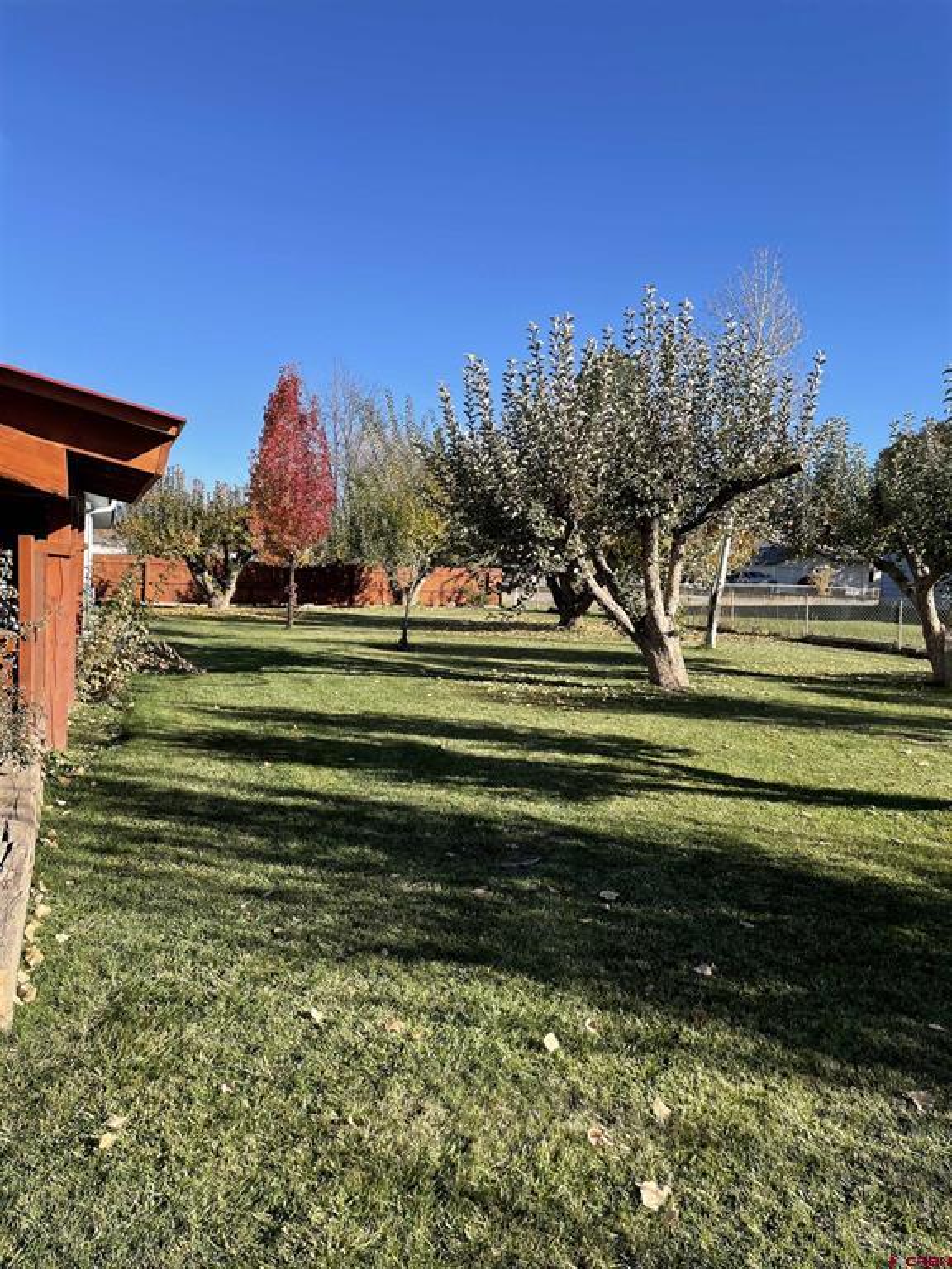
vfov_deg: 67.3
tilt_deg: -3.0
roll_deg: -2.8
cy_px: 634
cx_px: 476
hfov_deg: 53.1
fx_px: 953
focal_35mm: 26
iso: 32
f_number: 1.6
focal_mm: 4.2
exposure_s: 1/1795
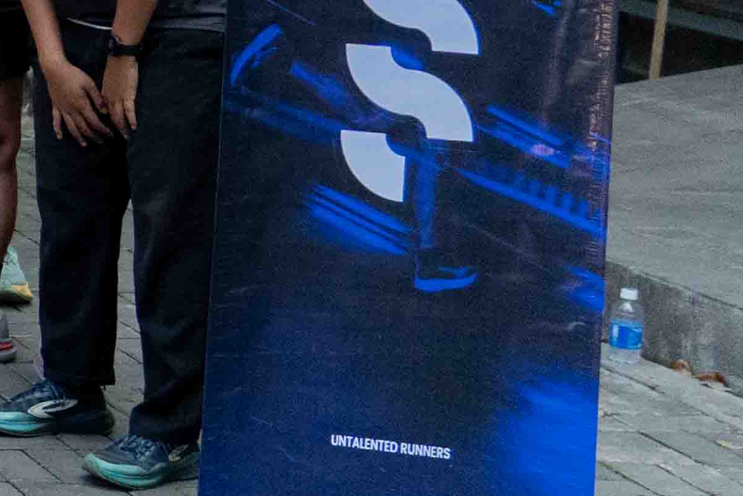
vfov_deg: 10.2
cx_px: -1144
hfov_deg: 12.0
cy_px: -196
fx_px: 2694
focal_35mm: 131
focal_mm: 17
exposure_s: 1/160
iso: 2500
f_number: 3.2
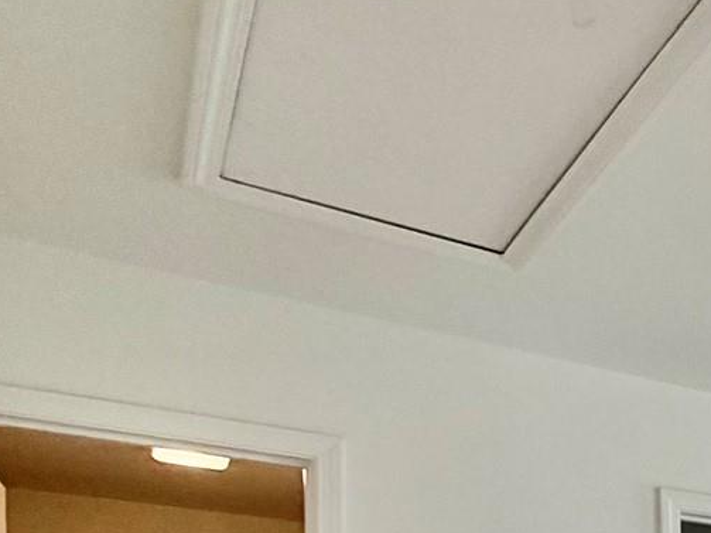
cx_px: 1115
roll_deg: +1.4
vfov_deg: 21.5
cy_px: 799
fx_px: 1170
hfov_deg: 24.6
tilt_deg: -2.2
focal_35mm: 57
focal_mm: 2.22
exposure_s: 1/120
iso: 80
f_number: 2.2
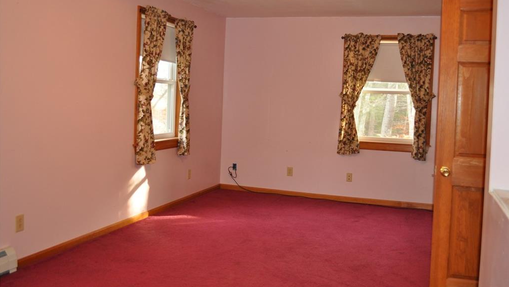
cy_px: 119
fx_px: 513
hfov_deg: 52.8
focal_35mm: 38
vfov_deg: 31.1
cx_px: 256
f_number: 4
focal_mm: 24
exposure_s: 1/80
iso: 800
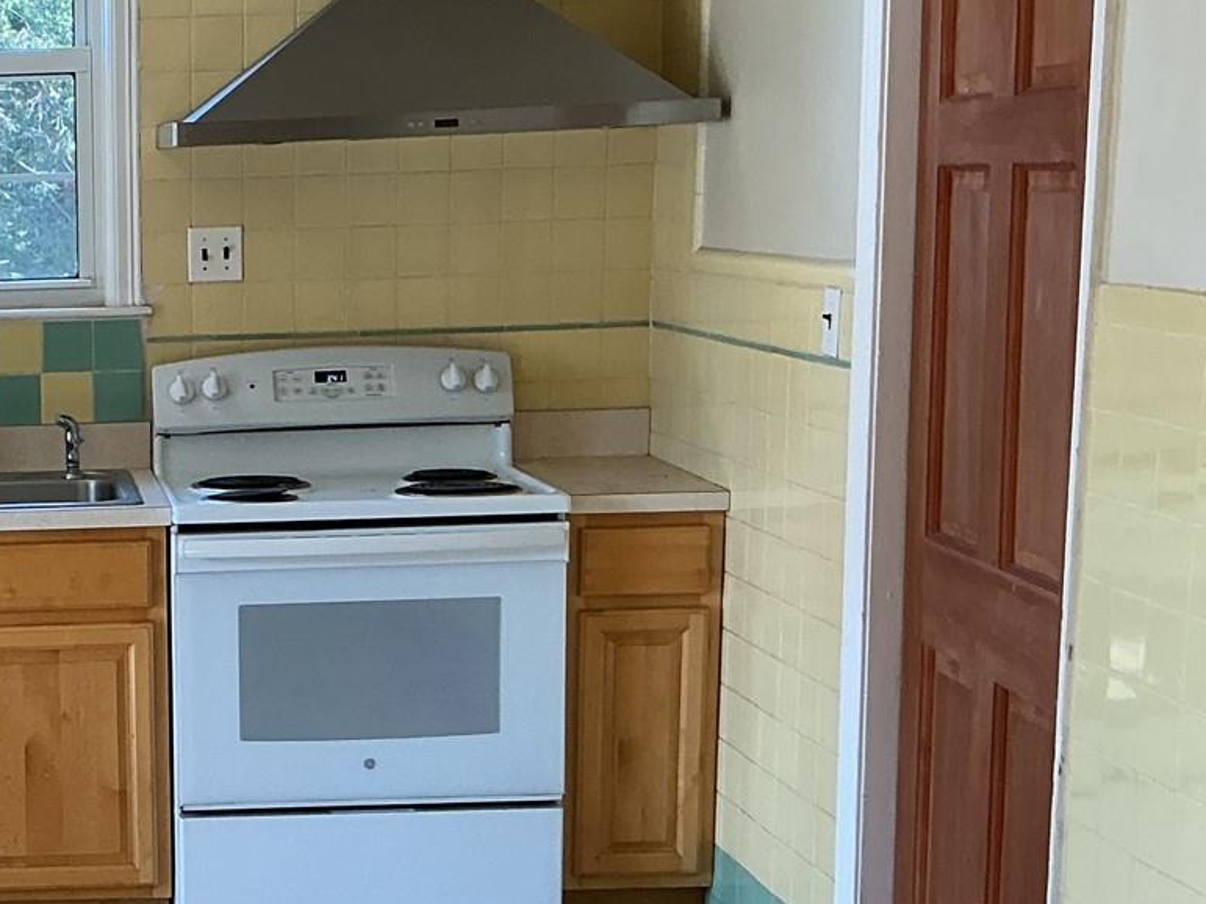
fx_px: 2682
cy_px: 746
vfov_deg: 18.9
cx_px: -41
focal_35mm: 77
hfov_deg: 24.1
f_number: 1.8
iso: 64
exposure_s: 1/120
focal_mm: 3
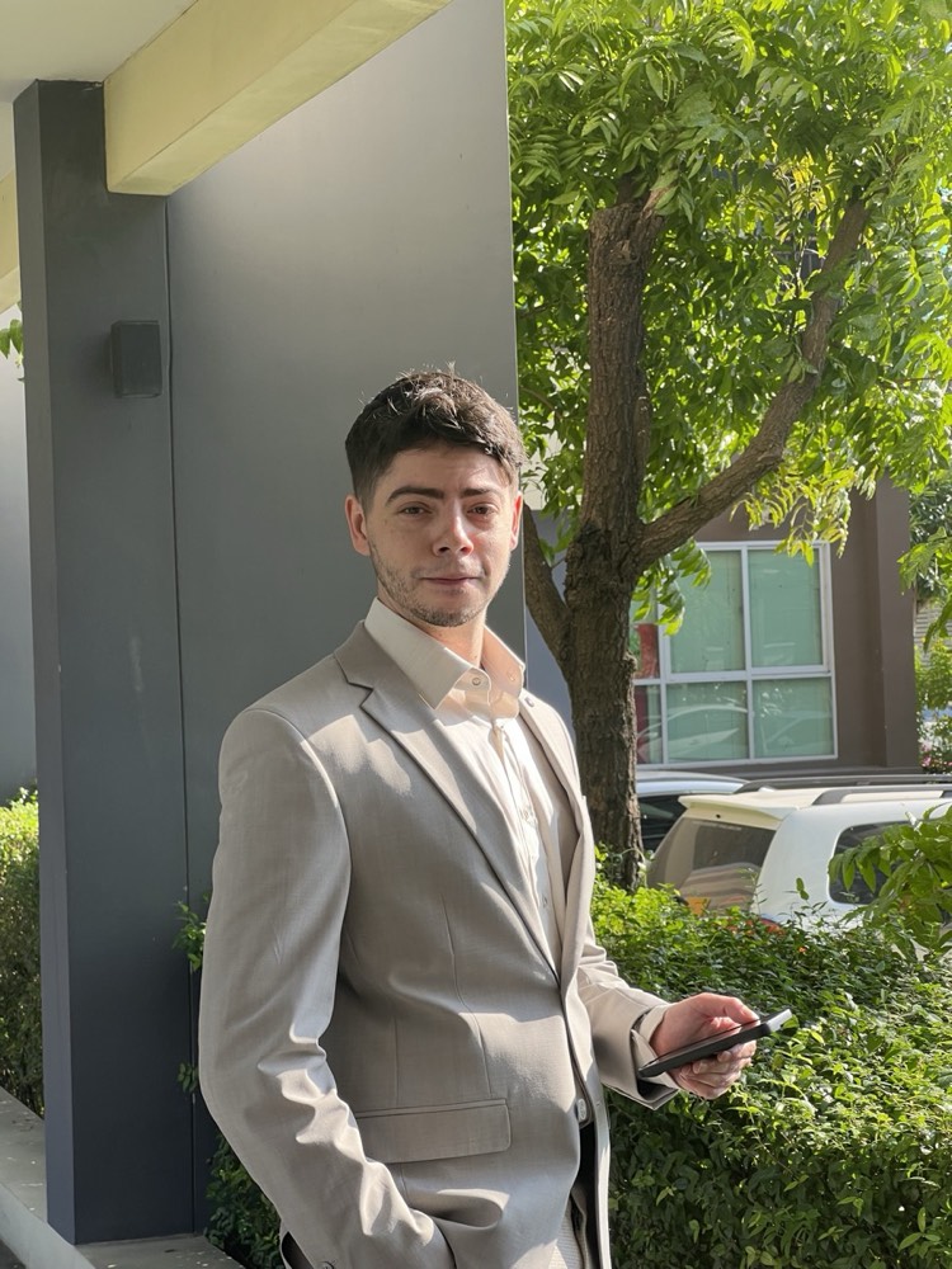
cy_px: 634
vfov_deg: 25.3
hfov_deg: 19.1
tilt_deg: +1.4
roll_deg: +3.5
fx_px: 2824
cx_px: 476
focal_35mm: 77
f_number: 2.8
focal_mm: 9
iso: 32
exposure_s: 1/138
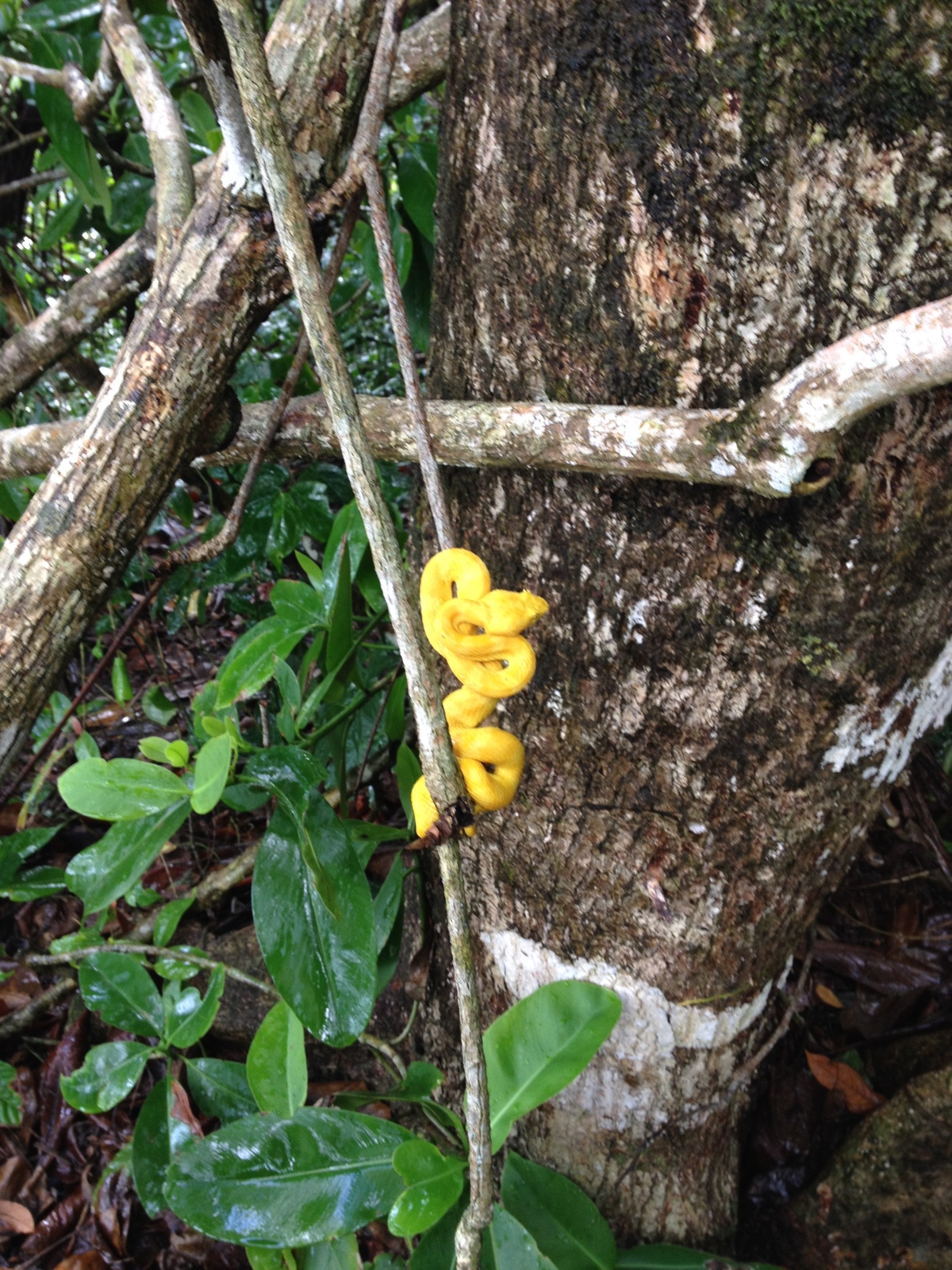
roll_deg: +2.1
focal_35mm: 35
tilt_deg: -20.4
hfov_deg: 40.7
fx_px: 1283
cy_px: 635
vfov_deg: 52.6
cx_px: 476
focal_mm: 4.28
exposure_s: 1/30
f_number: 2.4
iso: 50
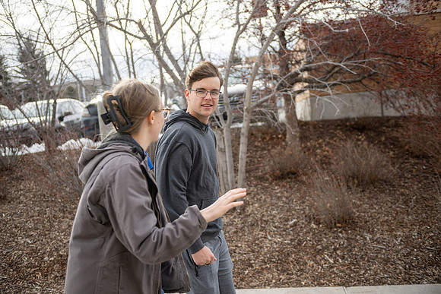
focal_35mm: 42
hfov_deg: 46.4
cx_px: 220
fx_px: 515
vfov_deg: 31.9
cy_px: 147
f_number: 2.8
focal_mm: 42
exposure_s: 1/2000
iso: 400
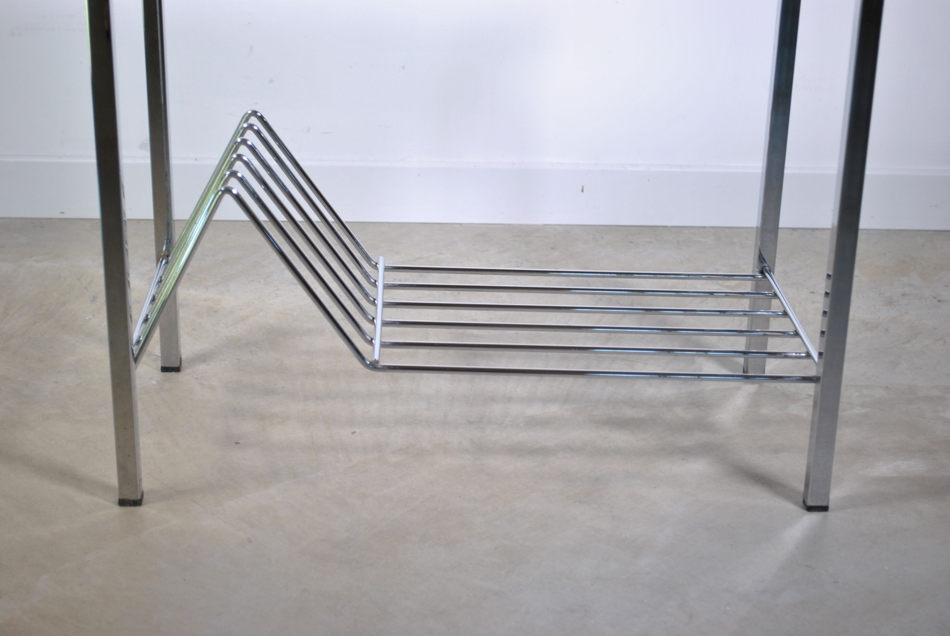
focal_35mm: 63
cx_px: 475
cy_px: 318
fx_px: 1664
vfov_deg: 21.6
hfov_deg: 31.9
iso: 200
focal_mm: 42
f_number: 5.3
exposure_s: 1/30
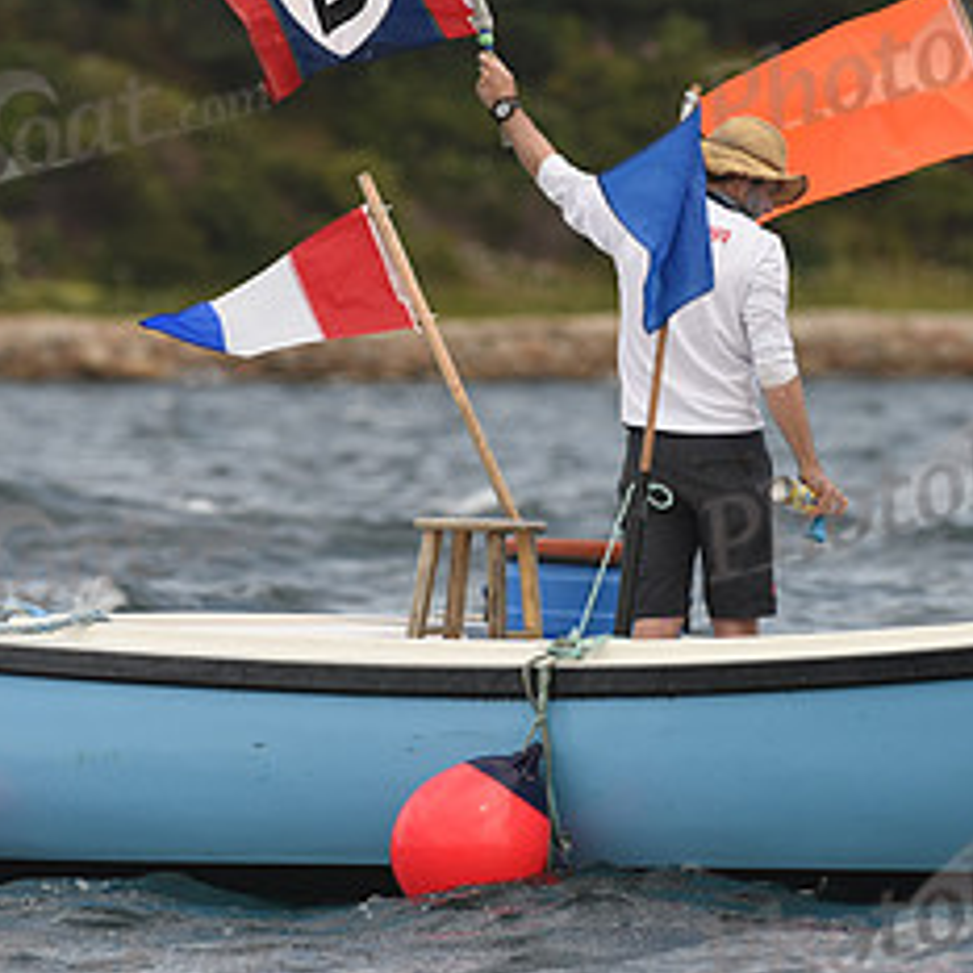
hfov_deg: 2.9
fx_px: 19526
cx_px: 489
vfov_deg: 2.9
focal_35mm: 614
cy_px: 315
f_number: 4.5
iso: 250
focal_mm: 290
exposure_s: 1/1000
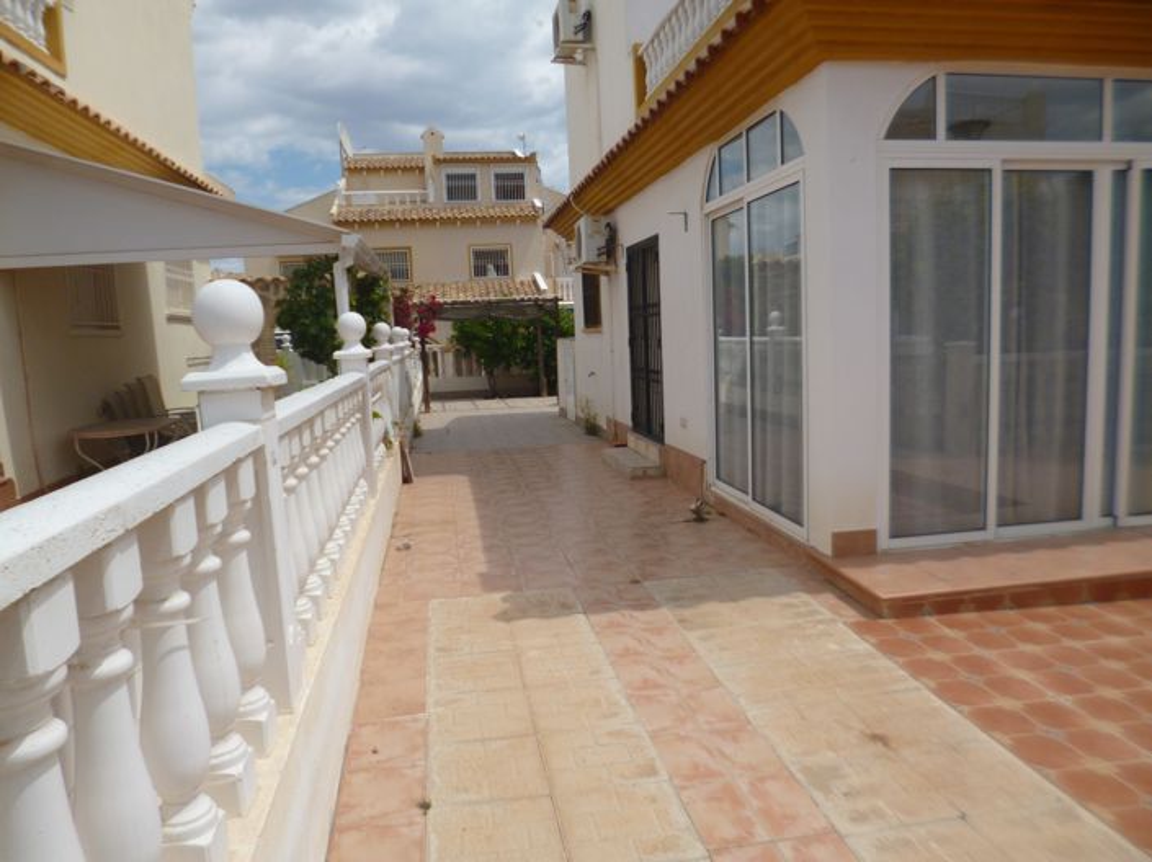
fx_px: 798
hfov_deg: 71.6
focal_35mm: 24
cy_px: 431
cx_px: 576
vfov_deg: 56.8
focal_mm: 4.3
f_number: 9
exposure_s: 1/250
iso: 100
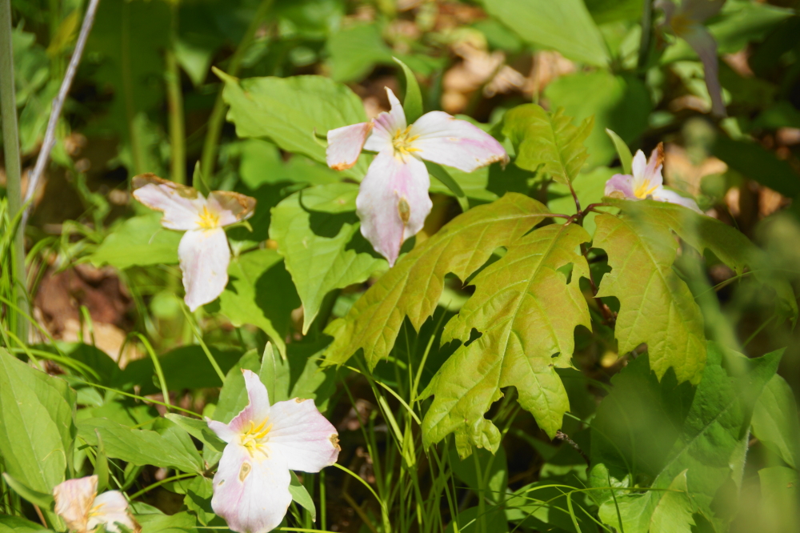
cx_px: 400
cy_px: 266
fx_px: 3332
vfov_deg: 9.1
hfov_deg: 13.7
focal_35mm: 150
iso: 100
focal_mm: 100
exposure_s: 1/200
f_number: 6.3
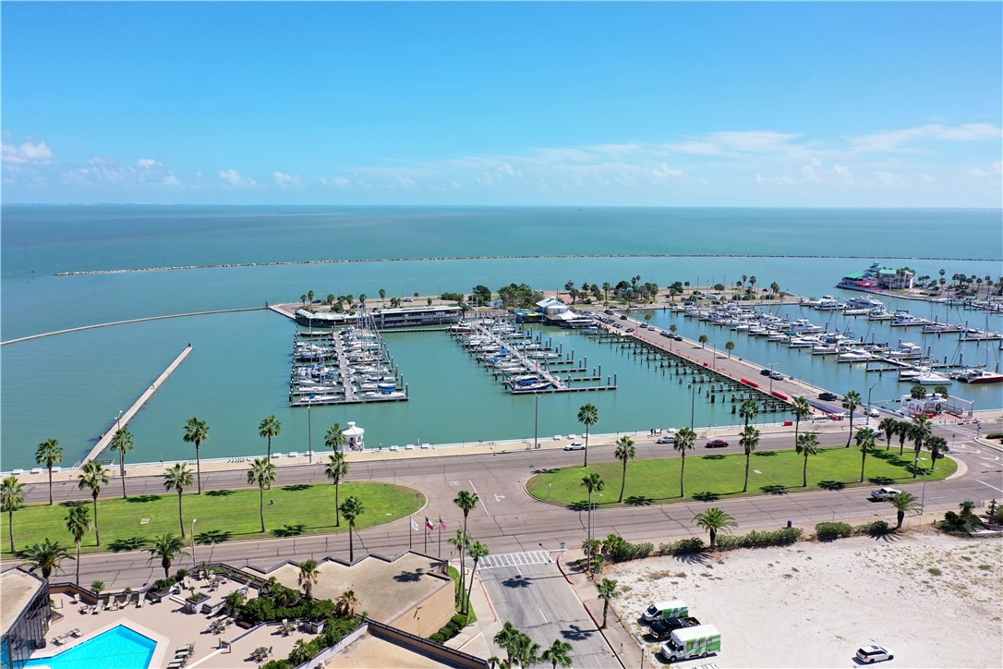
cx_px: 502
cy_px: 334
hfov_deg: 65.5
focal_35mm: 28
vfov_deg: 46.4
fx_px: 780
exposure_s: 1/80
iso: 100
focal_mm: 10.26
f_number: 3.2
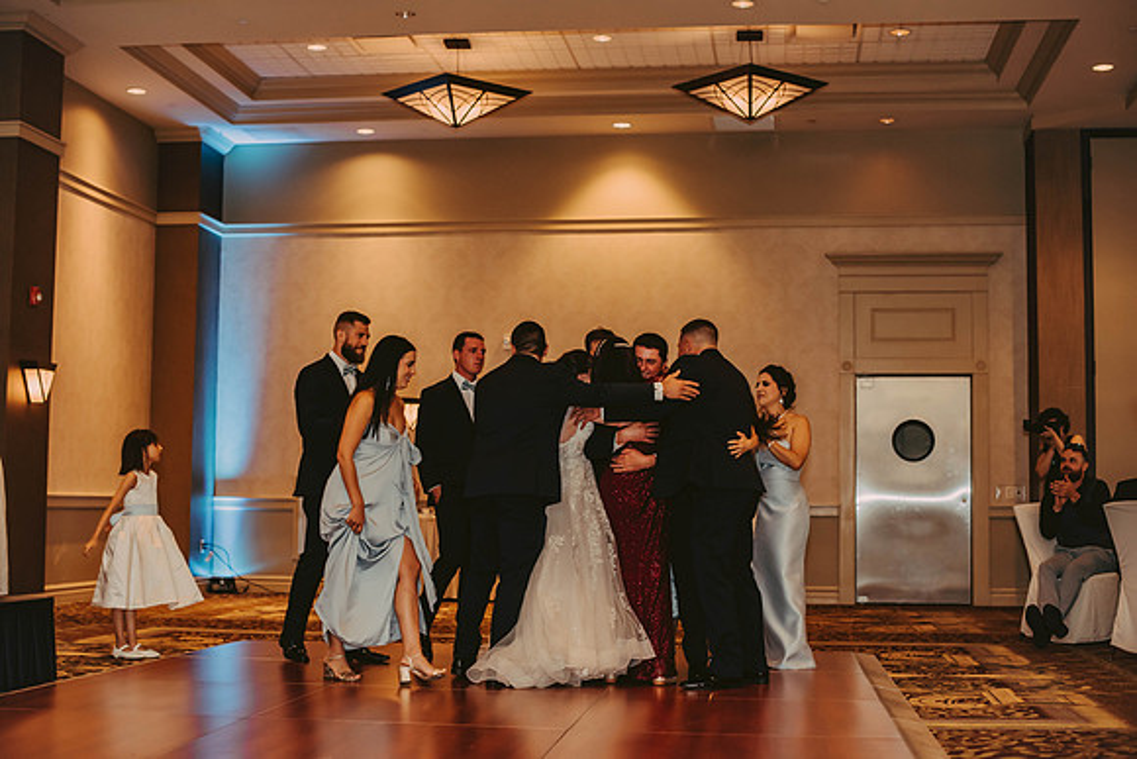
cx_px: 568
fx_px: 1579
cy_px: 380
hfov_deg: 39.6
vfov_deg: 27.0
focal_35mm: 50
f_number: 2.5
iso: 800
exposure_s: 1/125
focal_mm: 50
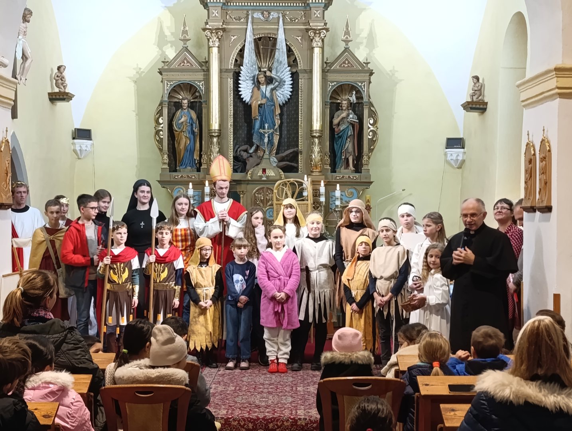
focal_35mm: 23
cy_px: 216
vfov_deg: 59.0
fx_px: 381
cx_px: 286
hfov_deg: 73.8
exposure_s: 1/50
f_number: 1.6
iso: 800
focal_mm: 6.14
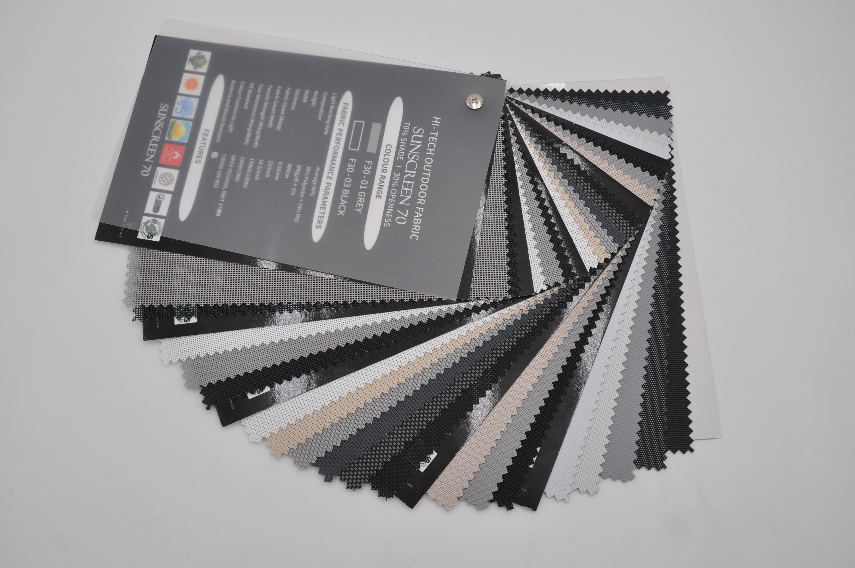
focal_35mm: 39
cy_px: 284
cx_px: 428
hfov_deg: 49.6
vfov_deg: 34.1
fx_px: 925
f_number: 7.1
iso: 200
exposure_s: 1/200
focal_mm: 26
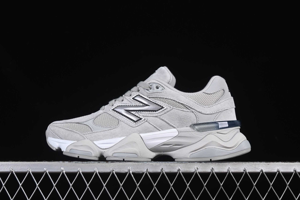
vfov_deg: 18.2
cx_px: 150
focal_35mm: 75
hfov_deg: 27.0
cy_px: 100
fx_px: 625
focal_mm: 50
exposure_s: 1/80
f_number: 7.1
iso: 160
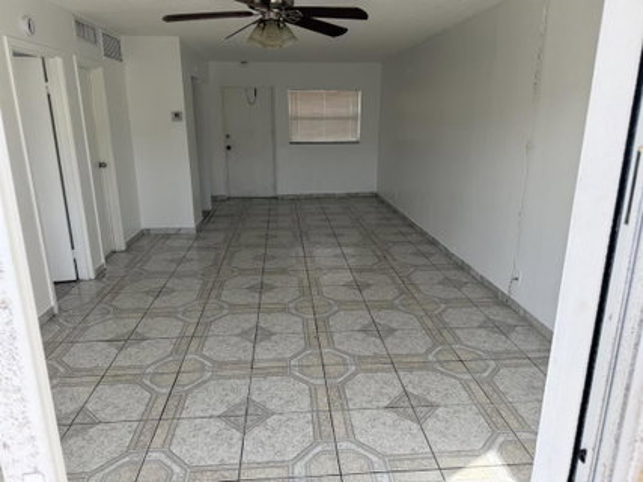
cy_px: 241
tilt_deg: -17.5
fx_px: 446
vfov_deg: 56.8
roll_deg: +1.2
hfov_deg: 71.6
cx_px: 322
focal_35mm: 24
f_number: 1.78
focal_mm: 6.76
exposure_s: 1/397
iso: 80
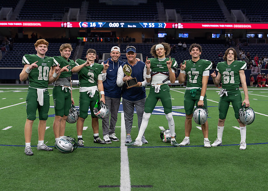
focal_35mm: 55
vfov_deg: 25.6
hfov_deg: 35.3
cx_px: 136
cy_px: 99
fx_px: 421
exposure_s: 1/320
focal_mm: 50
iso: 320
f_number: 2.2
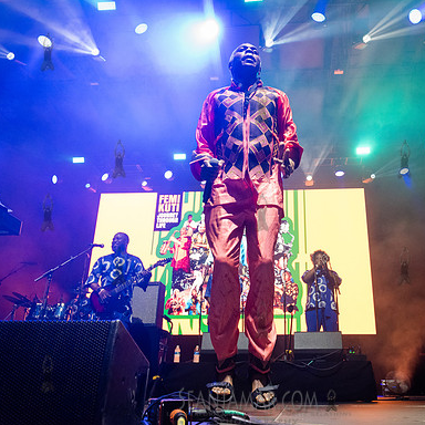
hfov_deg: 50.6
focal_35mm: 32
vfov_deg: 51.1
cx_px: 265
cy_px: 212
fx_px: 444
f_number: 4
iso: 5000
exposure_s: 1/500
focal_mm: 24
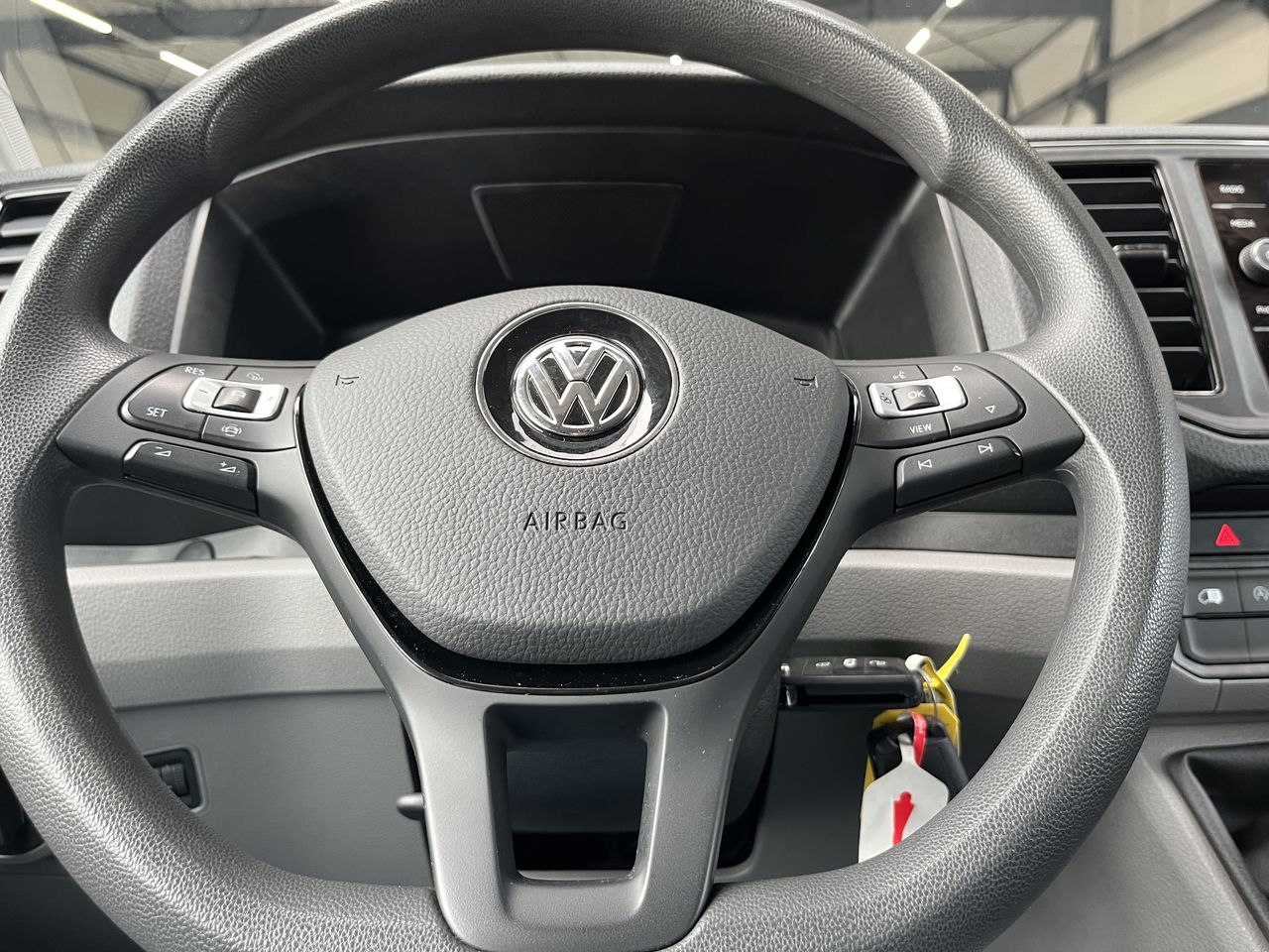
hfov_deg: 67.3
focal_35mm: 26
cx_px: 634
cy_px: 476
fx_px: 953
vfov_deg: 53.1
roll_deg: -0.1
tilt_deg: -9.4
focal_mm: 5.1
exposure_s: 1/71
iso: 125
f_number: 1.6
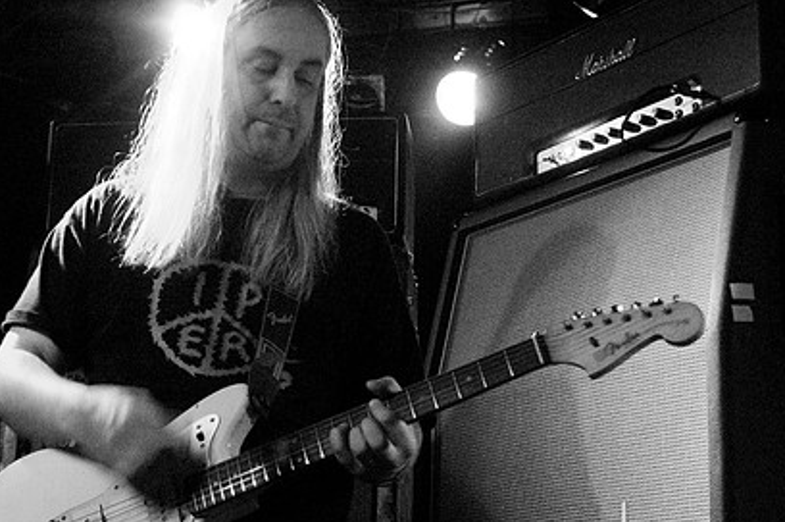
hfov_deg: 26.9
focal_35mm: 75
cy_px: 229
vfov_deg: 18.2
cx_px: 242
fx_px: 1627
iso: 1600
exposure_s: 1/30
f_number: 2.8
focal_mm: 35
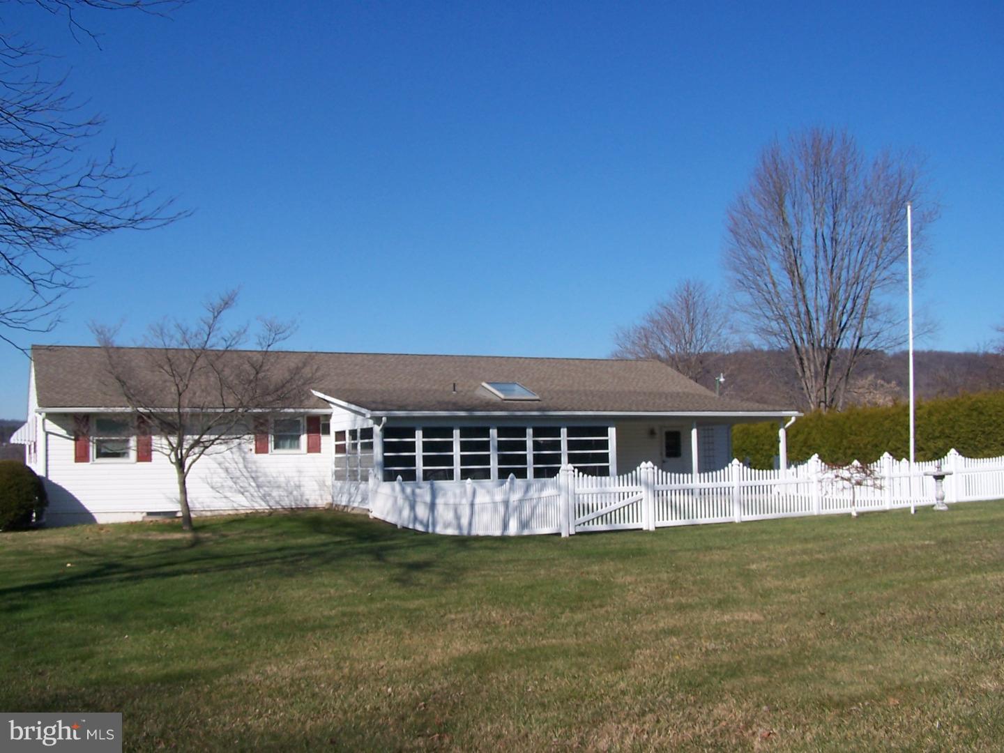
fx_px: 1102
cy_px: 376
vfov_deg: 37.7
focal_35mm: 38
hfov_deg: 49.0
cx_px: 502
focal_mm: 6.3
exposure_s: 1/750
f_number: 5.6
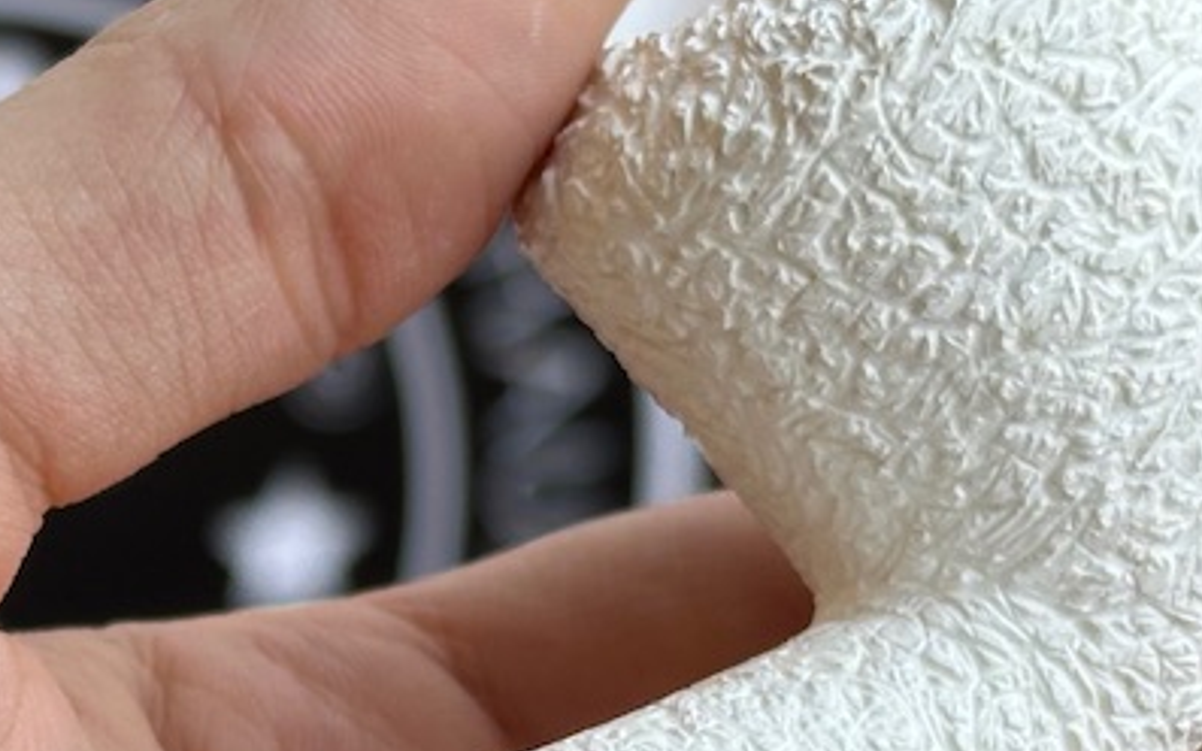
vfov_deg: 7.9
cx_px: 276
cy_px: 815
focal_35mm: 164
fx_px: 5372
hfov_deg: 12.7
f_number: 1.78
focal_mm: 6.86
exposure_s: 1/401
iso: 64
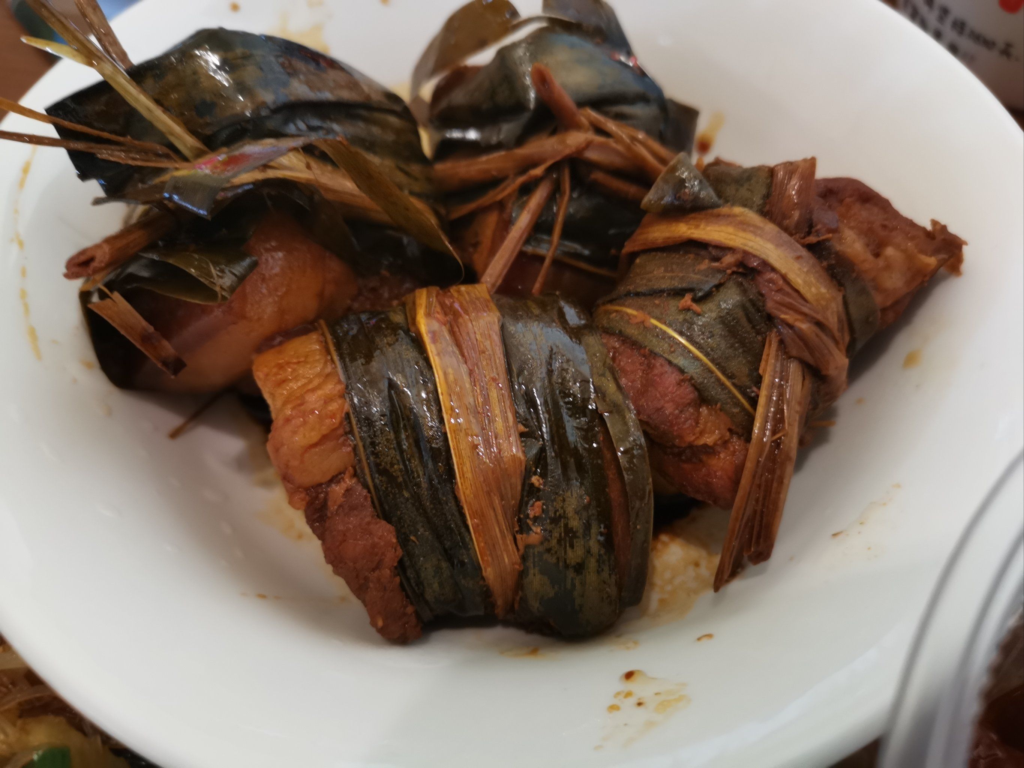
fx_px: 799
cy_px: 384
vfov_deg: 51.4
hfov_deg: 65.3
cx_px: 512
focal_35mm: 27
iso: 640
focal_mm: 5.58
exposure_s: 1/25
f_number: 1.8
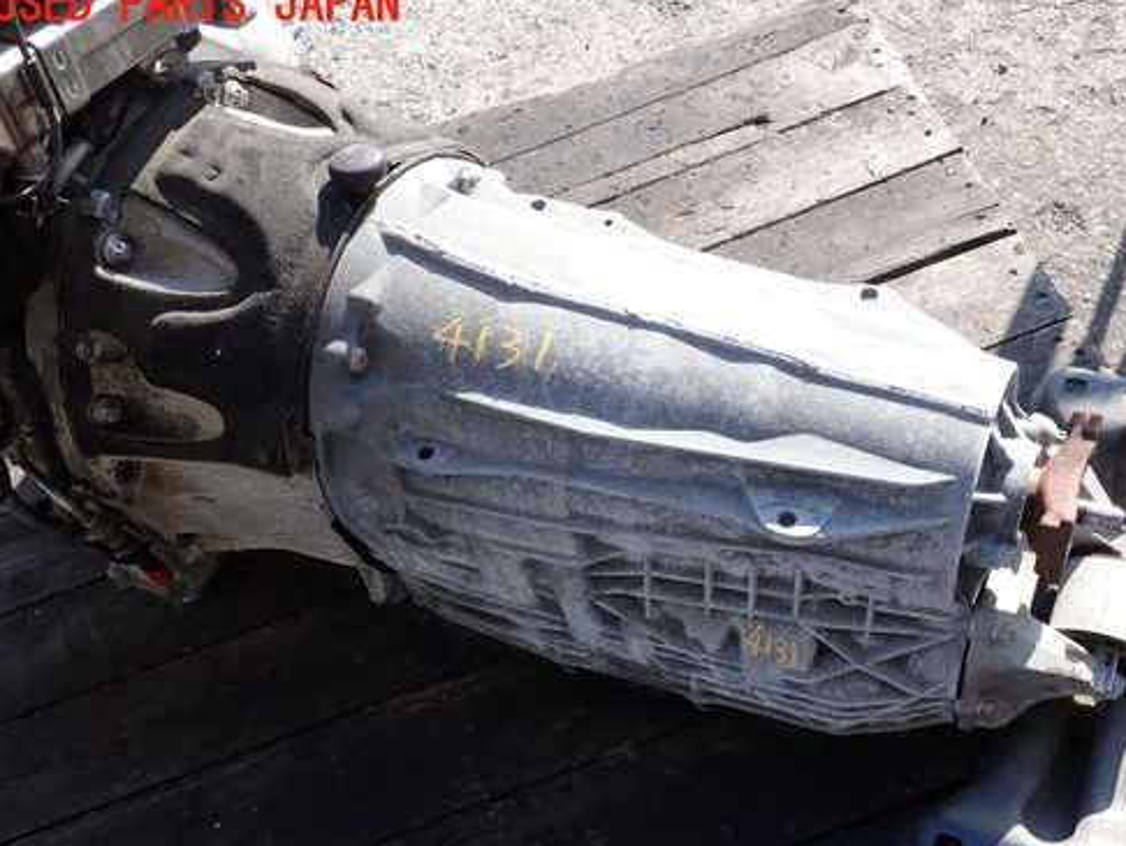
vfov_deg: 38.6
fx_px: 1204
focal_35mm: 37
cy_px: 498
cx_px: 674
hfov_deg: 49.8
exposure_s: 1/320
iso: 100
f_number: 3.2
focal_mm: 5.4
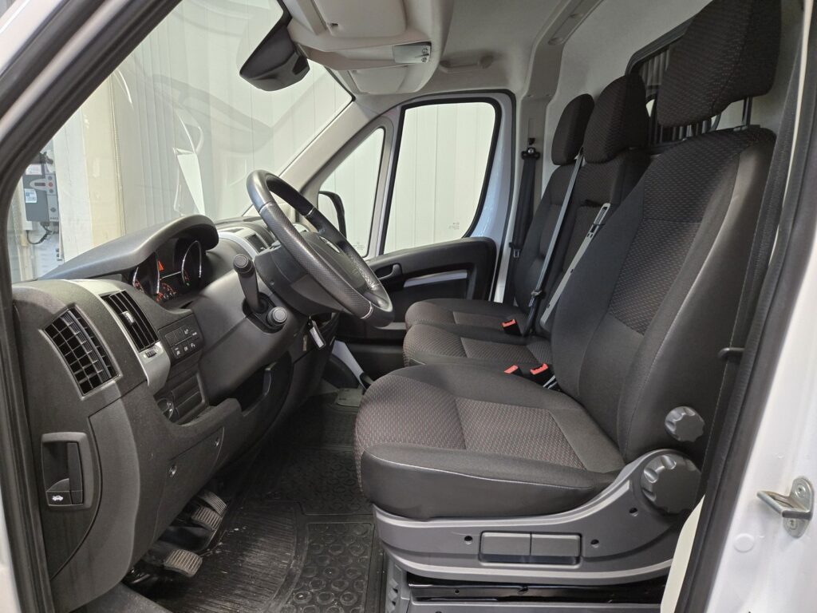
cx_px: 408
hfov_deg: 73.9
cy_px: 306
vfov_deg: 58.9
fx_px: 543
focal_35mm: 23
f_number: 1.8
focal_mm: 5.4
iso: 500
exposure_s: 1/100
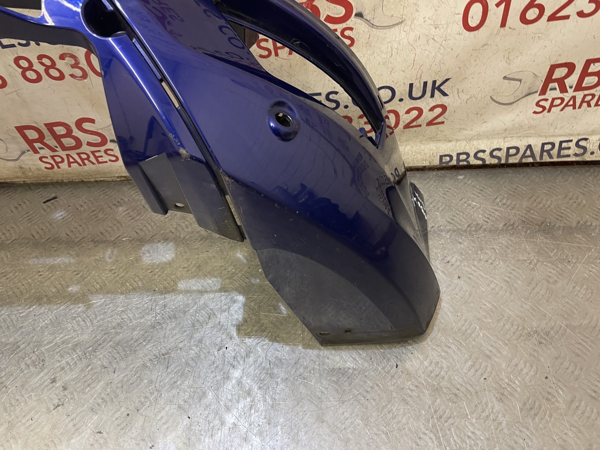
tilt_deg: -52.9
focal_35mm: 26
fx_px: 451
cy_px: 225
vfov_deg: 53.1
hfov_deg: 67.3
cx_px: 300
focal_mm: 4.2
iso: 125
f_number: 1.6
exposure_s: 1/50
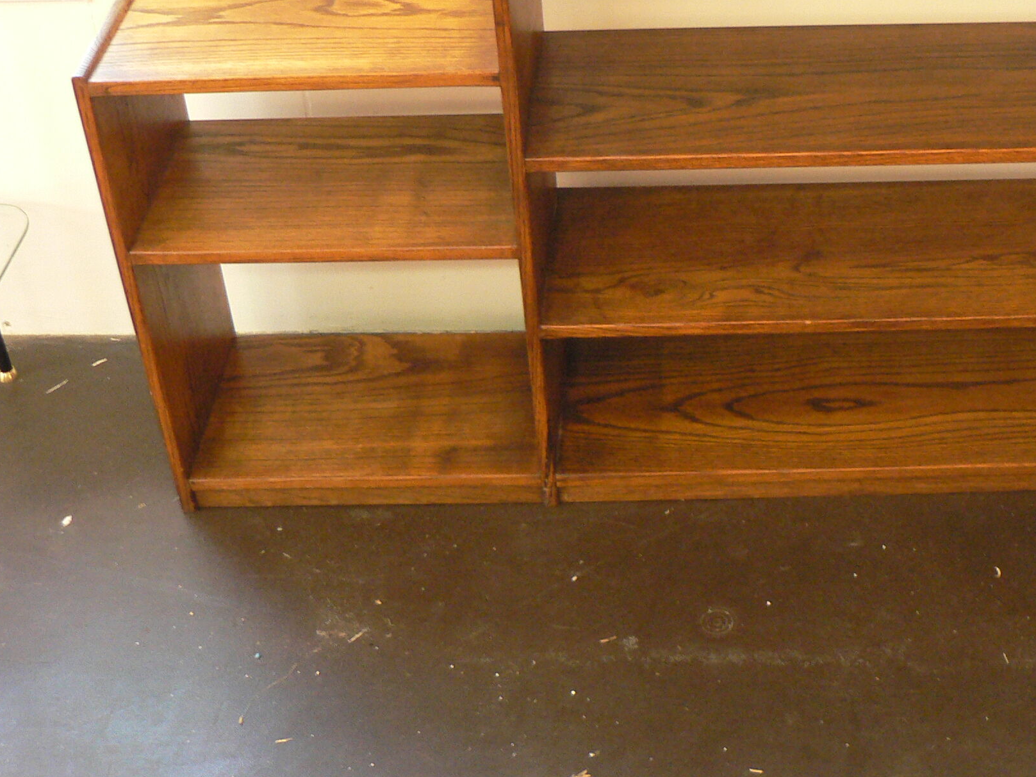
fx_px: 1706
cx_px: 752
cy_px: 230
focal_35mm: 57
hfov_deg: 33.2
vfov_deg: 25.5
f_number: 2.8
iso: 200
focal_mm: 6
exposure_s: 1/13
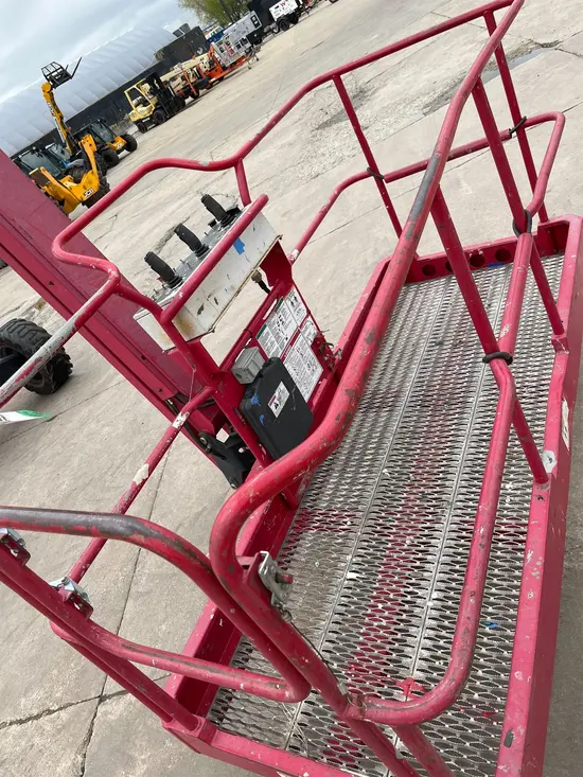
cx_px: 292
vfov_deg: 67.3
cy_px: 388
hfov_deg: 53.1
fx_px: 584
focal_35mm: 26
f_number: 1.6
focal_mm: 5.1
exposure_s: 1/2179
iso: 50
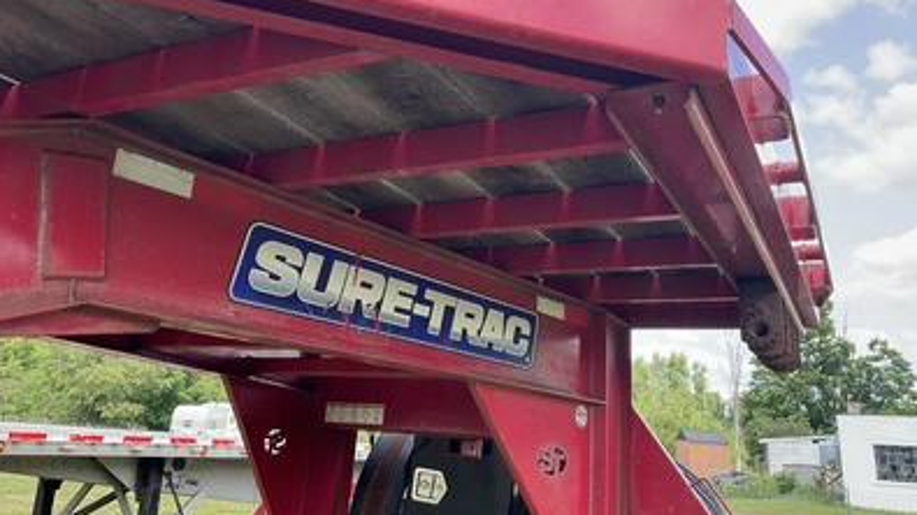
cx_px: 457
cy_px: 218
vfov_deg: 36.6
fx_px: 778
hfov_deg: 61.0
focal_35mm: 32
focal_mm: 3
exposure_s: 1/312
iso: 25
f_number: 1.8
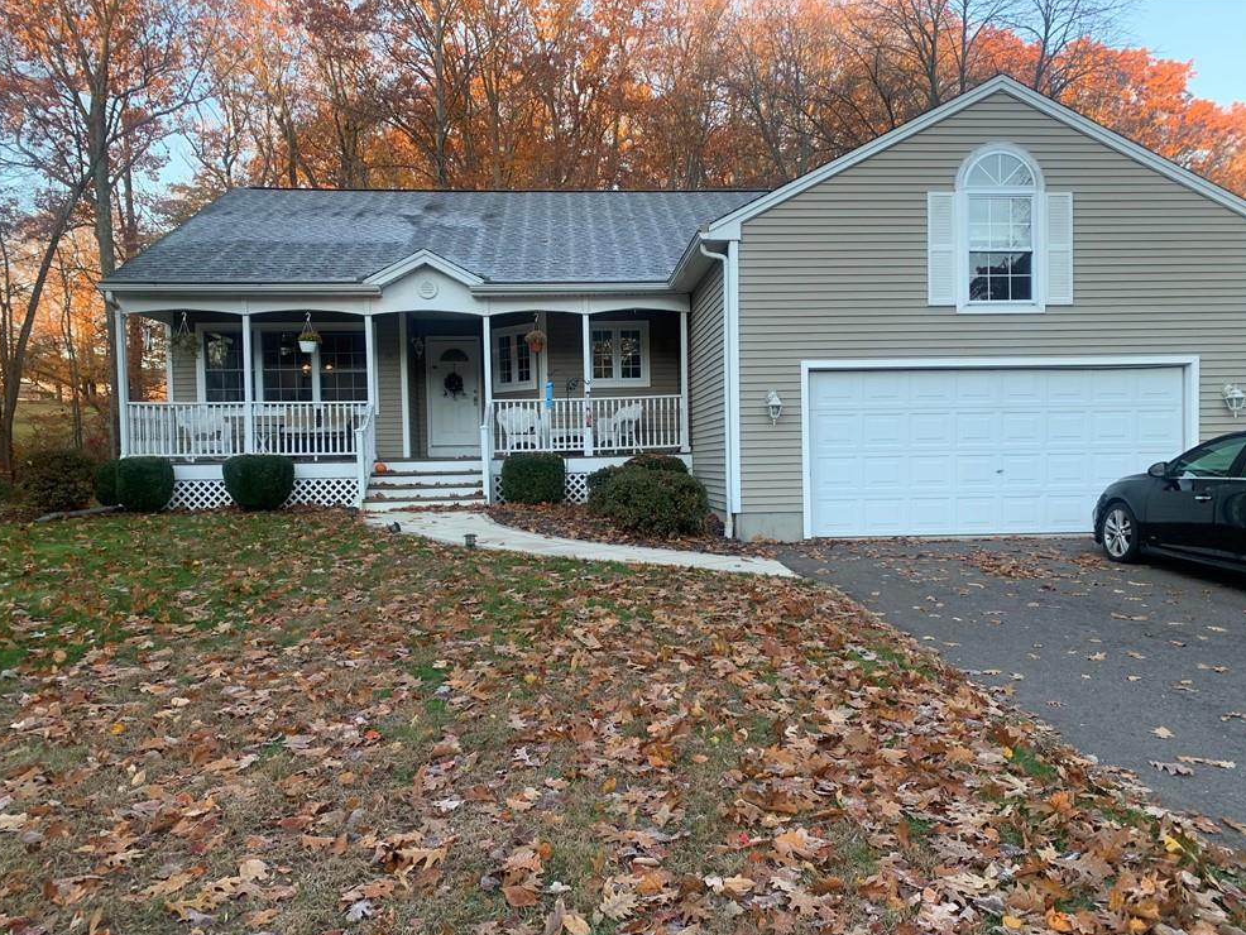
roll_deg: +1.3
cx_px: 615
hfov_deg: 65.3
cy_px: 479
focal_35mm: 27
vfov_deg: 51.4
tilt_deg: -1.7
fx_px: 972
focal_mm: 4.25
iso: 40
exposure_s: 1/121
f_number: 1.8
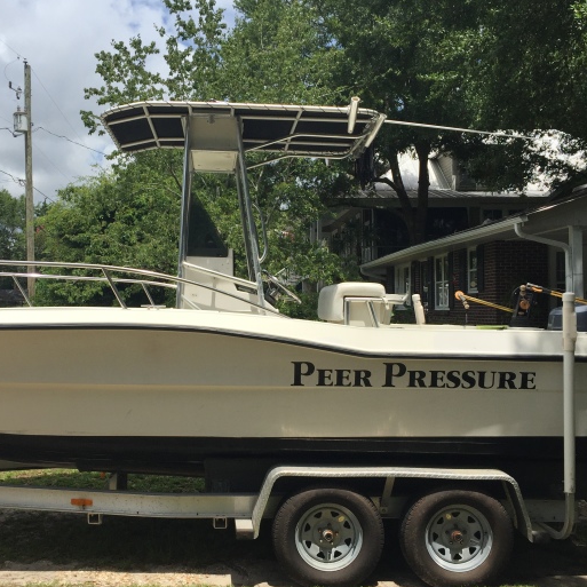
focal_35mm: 40
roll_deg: -0.9
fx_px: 767
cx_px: 243
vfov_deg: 41.9
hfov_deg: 41.7
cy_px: 298
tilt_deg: +0.7
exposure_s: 1/2475
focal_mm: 4.15
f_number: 2.2
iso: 32
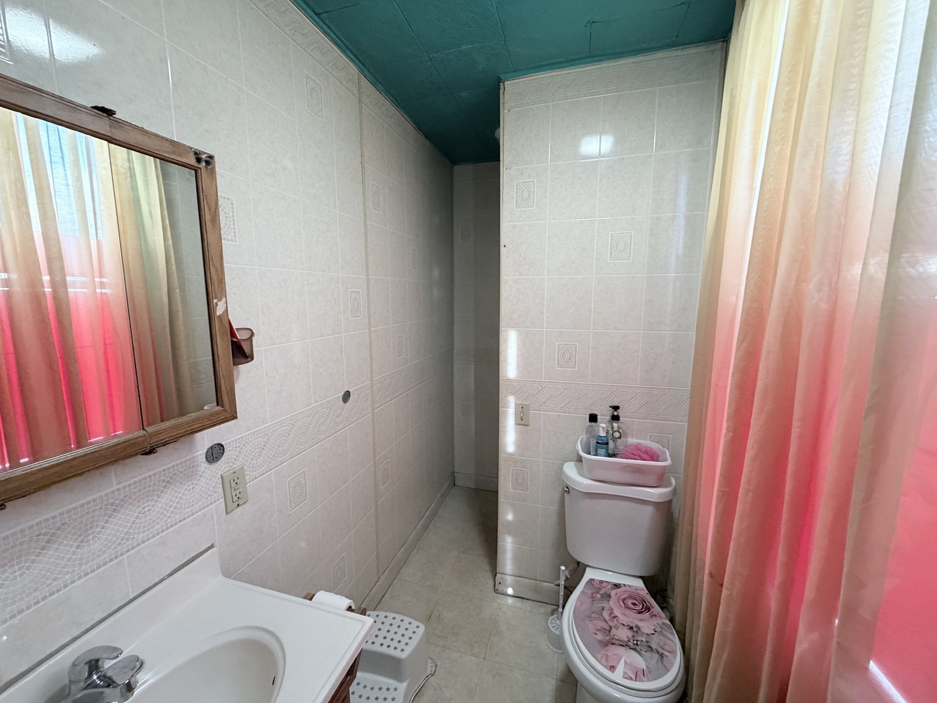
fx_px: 379
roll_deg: +0.2
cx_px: 468
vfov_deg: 85.7
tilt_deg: -8.4
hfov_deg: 102.1
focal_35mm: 14
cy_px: 352
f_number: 2.2
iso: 400
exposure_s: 1/60
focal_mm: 2.22
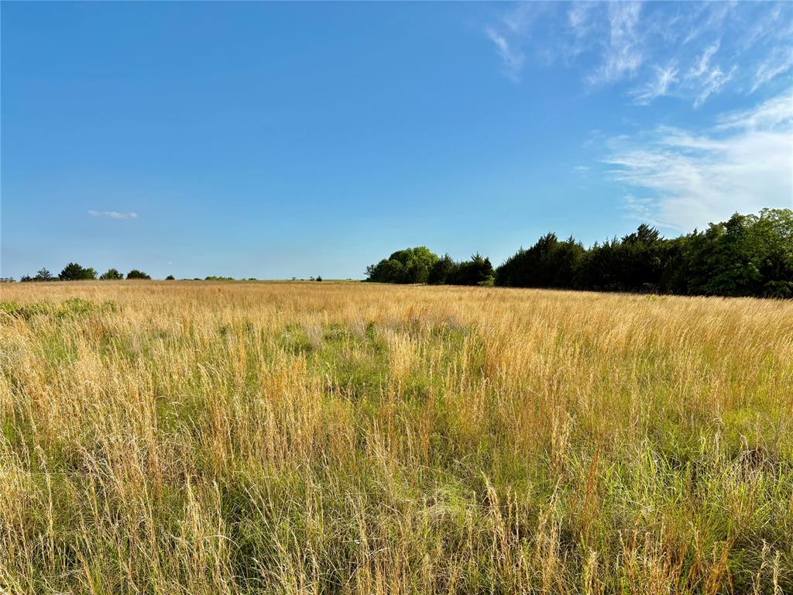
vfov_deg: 53.1
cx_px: 396
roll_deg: +1.8
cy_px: 298
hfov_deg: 67.3
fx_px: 596
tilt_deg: -1.7
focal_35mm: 26
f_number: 1.6
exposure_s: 1/3279
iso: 50
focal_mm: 5.96
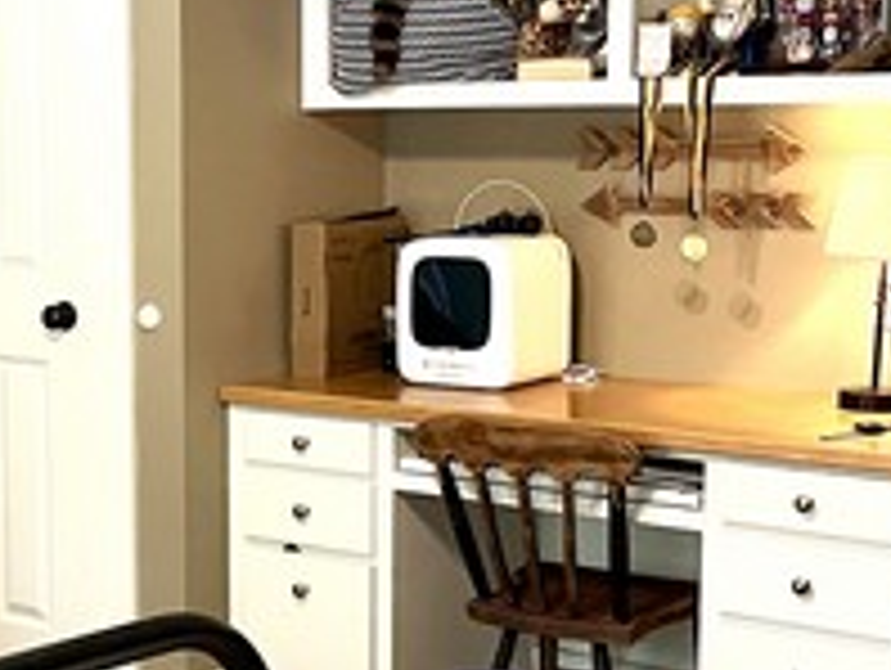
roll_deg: +1.1
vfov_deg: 17.6
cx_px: 22
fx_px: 2165
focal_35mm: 84
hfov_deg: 22.5
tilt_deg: -7.3
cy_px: 387
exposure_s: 1/60
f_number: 1.6
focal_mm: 5.1
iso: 320
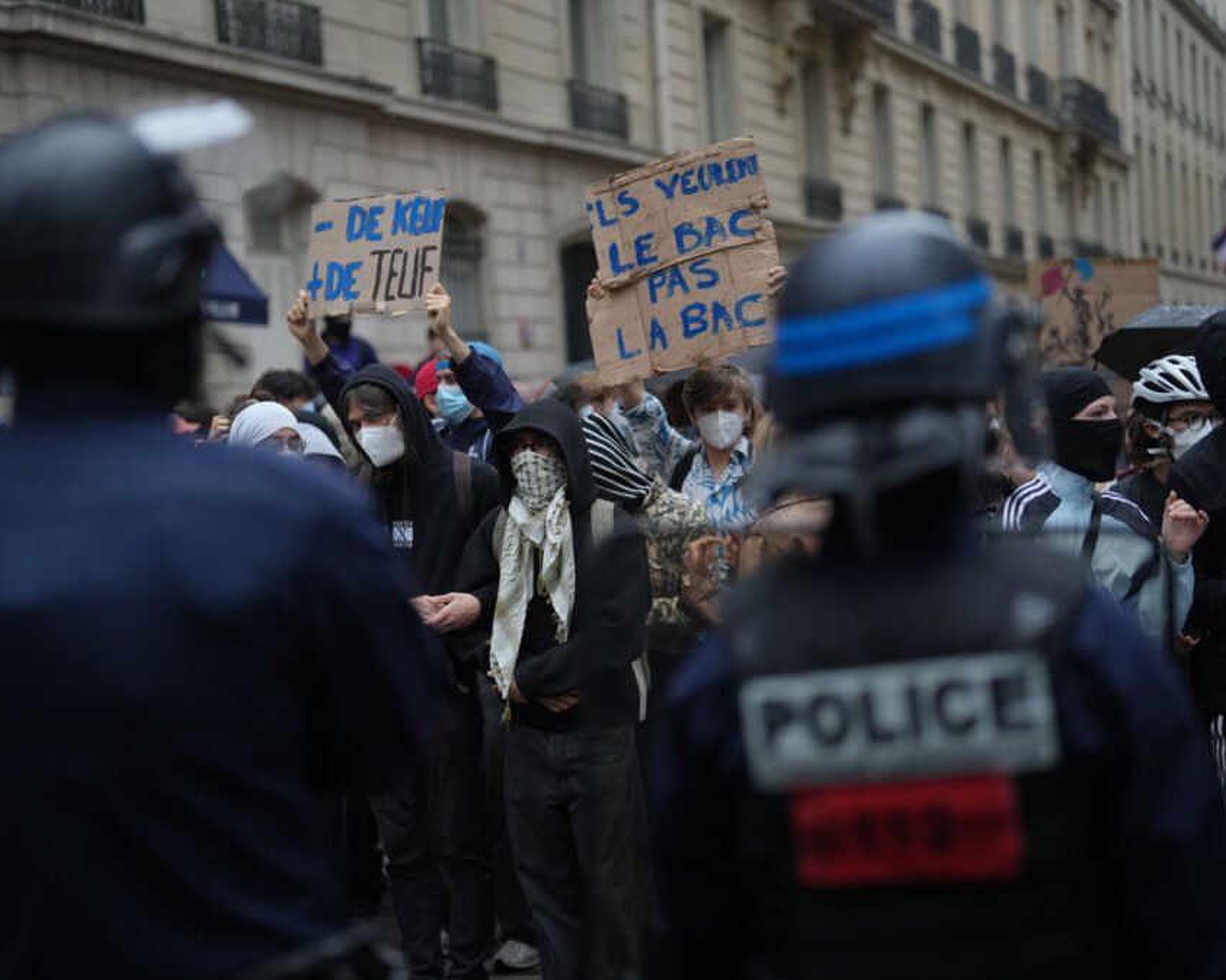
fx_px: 2068
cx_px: 579
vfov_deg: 26.7
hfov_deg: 33.0
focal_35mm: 57
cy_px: 495
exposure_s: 1/5000
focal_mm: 50
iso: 640
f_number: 1.2
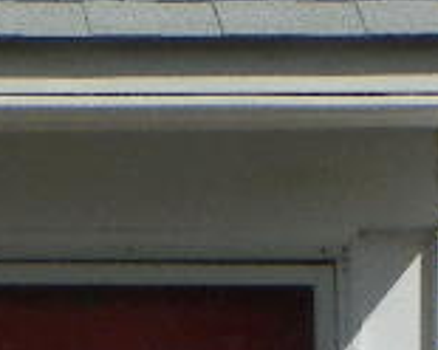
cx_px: 568
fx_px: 6287
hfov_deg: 4.0
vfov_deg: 3.2
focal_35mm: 485
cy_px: 336
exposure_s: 1/800
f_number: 6.3
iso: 64
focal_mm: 10.7
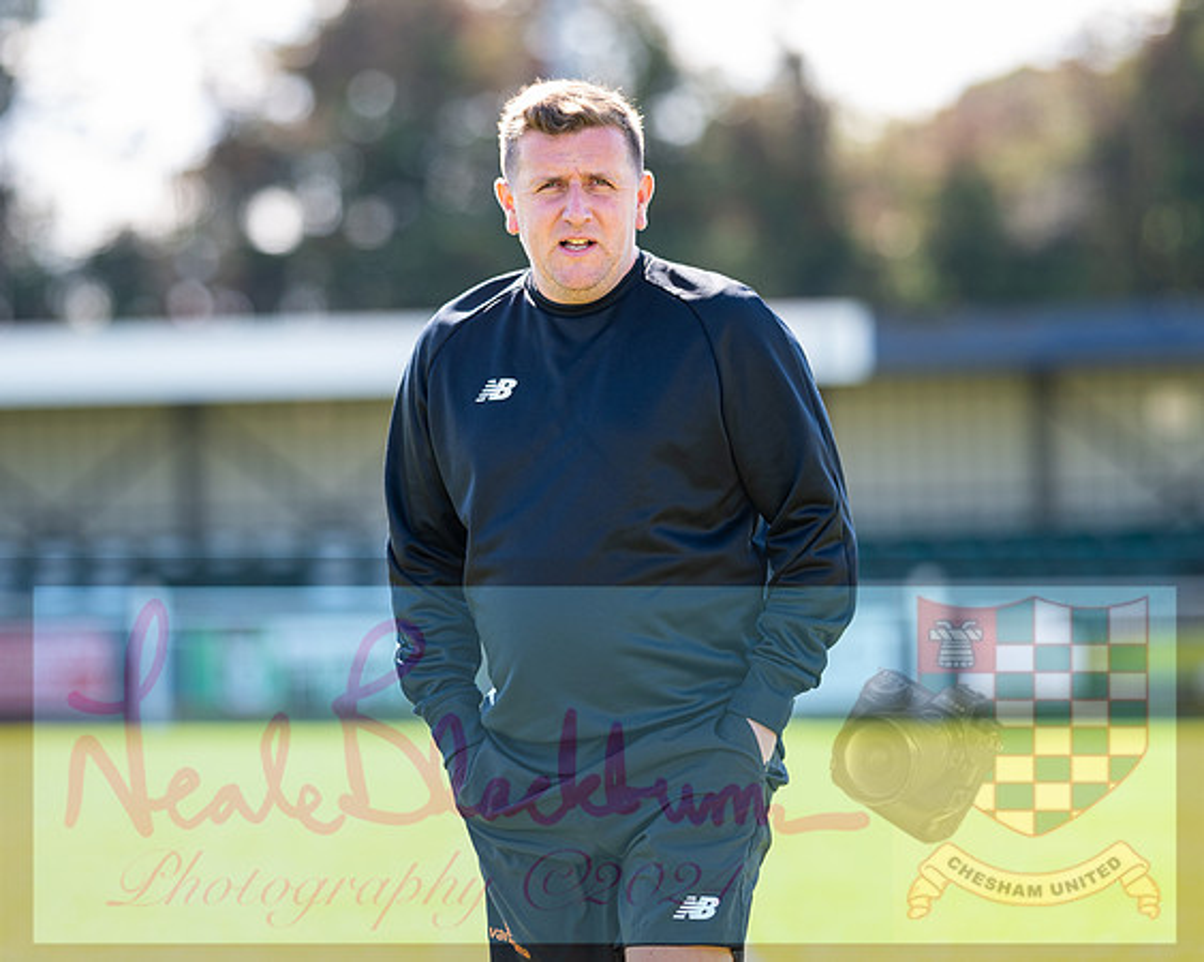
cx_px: 599
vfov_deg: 6.2
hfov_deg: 7.8
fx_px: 8861
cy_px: 443
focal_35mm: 249
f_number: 1.8
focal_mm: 135
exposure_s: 1/640
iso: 50
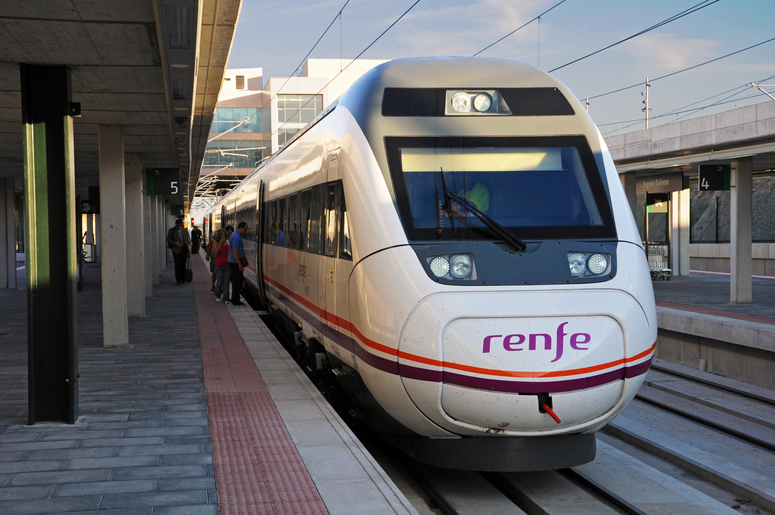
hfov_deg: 35.1
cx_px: 388
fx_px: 1226
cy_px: 258
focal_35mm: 57
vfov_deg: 23.7
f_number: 8
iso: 400
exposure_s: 1/250
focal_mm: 38
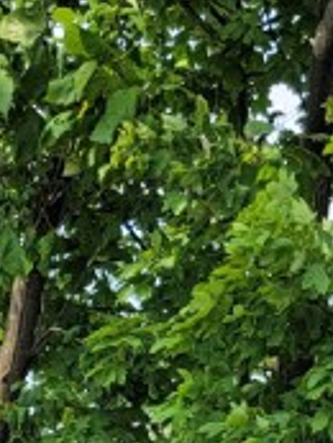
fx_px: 2127
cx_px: -128
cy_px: 1168
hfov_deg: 8.8
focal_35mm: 166
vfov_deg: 10.0
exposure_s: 1/272
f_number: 1.8
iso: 16
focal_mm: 6.7
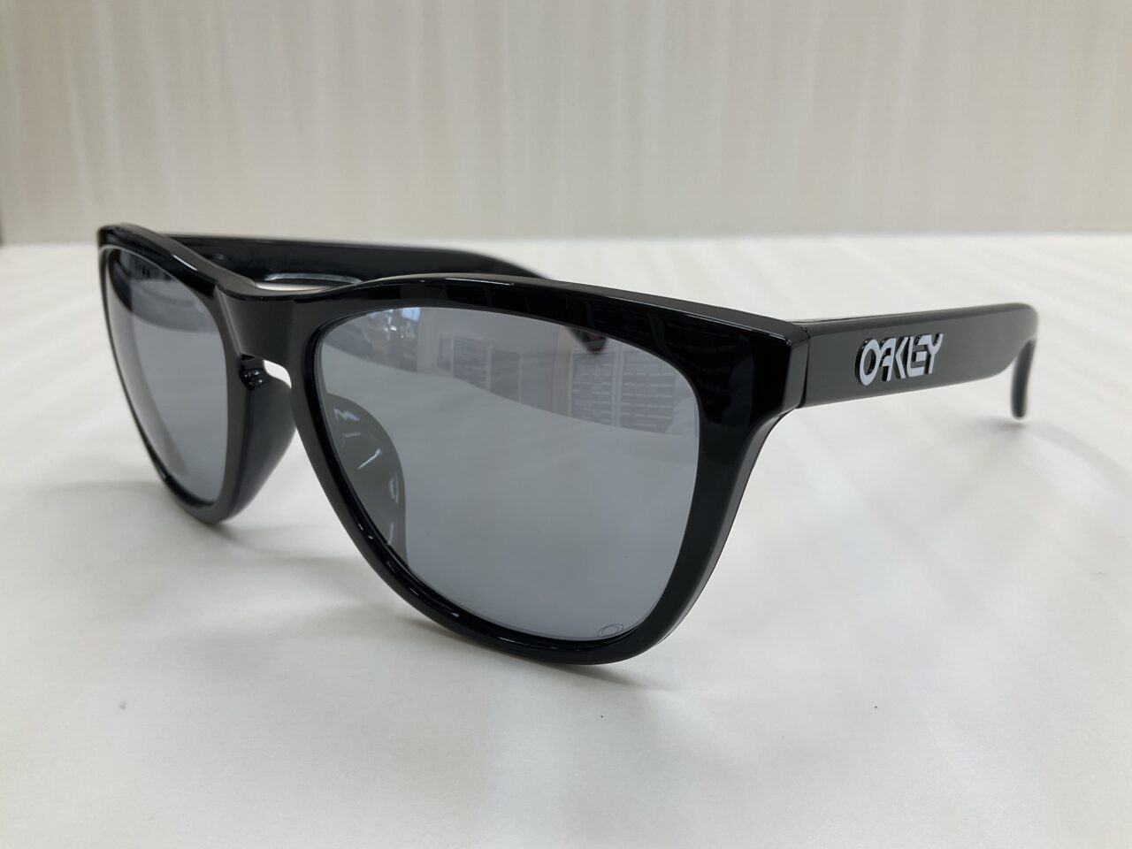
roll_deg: +0.3
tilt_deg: -19.4
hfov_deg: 61.7
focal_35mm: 29
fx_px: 948
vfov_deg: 48.2
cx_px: 566
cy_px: 424
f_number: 1.8
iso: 32
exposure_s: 1/120
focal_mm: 3
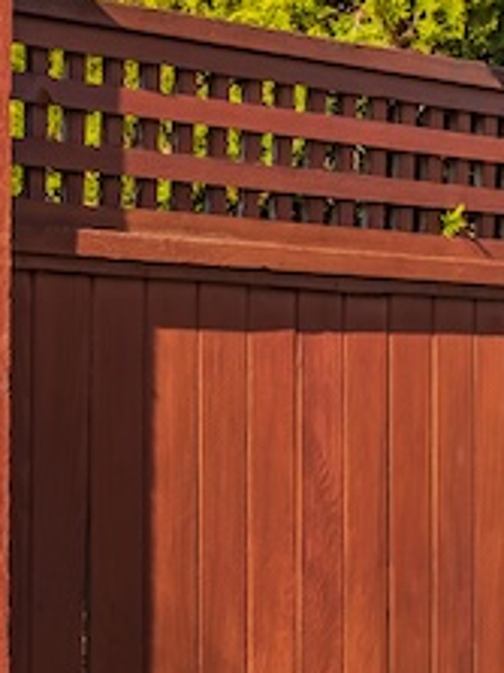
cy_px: 350
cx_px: 54
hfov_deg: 9.1
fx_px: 3167
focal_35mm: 163
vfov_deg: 12.1
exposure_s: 1/125
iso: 100
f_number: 8
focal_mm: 23
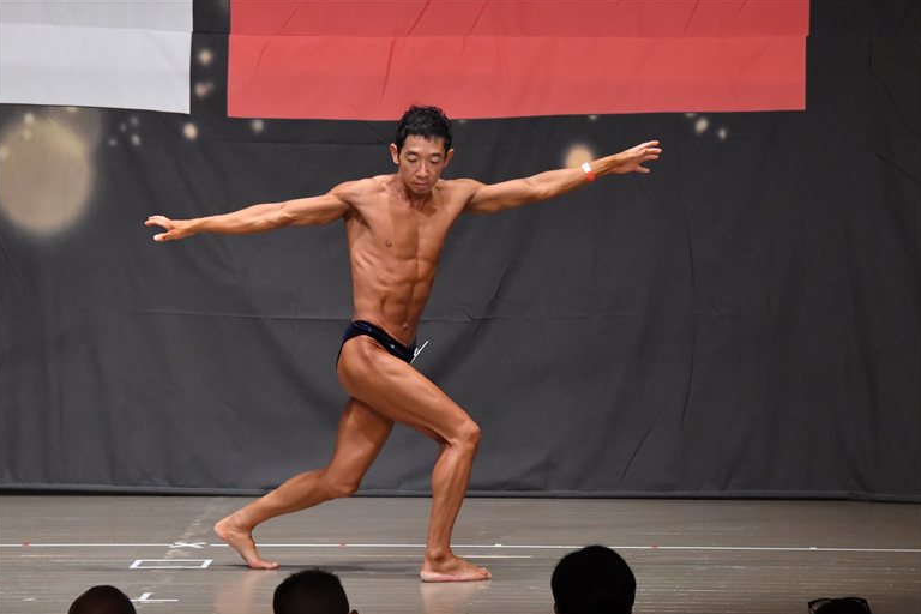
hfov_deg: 9.1
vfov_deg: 6.1
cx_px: 458
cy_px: 308
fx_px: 5807
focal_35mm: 227
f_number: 5.6
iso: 6400
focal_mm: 150
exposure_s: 1/400
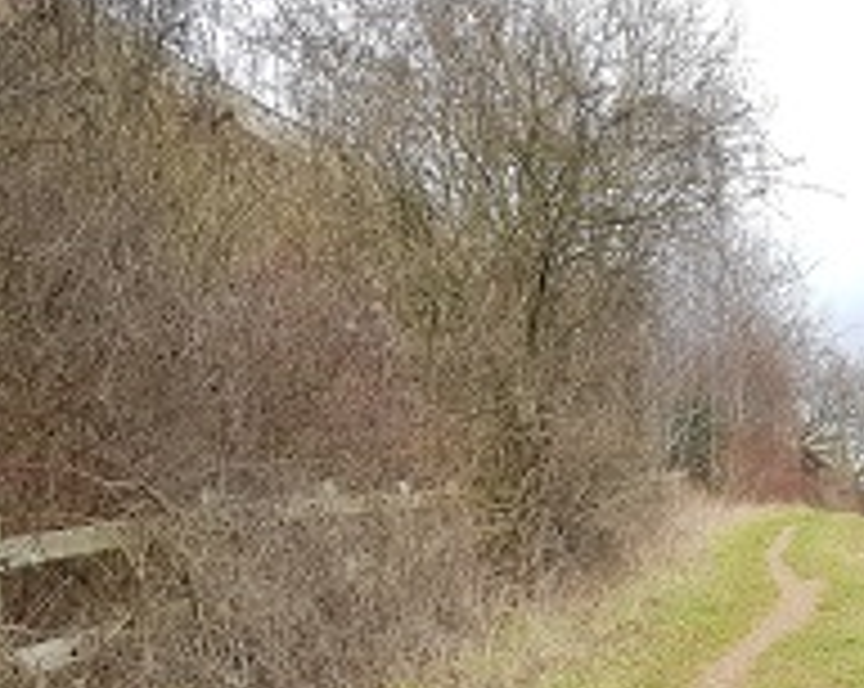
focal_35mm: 53
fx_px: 1353
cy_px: 625
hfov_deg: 33.1
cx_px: 814
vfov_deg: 27.5
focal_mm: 4.2
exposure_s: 1/441
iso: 50
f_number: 1.7
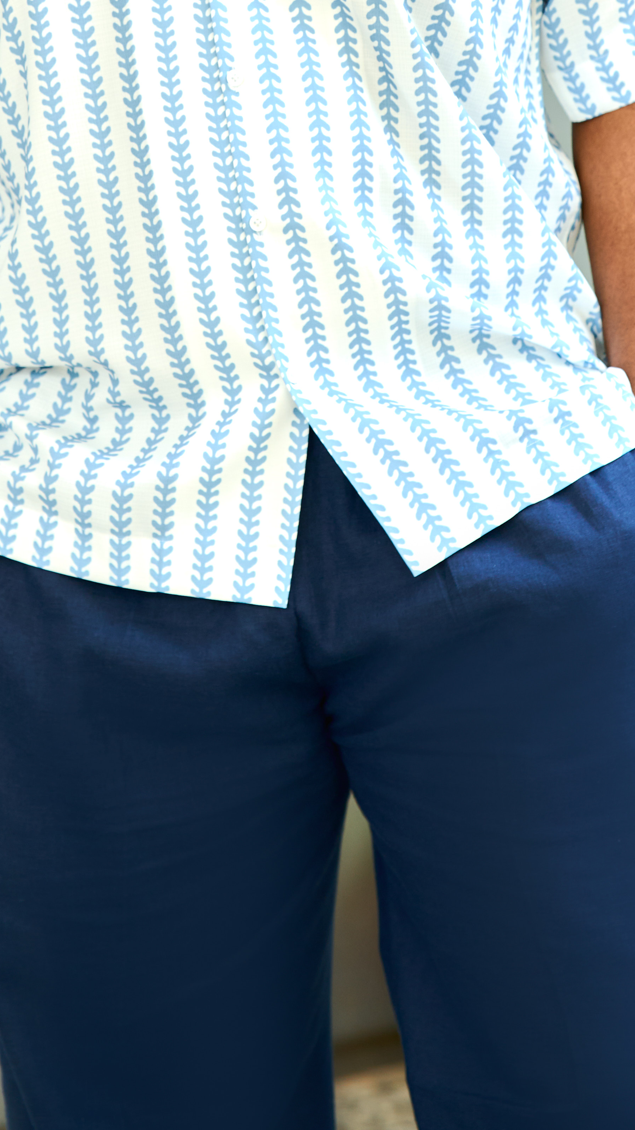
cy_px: -70
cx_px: 337
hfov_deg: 6.2
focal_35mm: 195
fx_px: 5837
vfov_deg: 10.9
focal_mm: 85
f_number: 2.8
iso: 320
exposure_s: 1/200
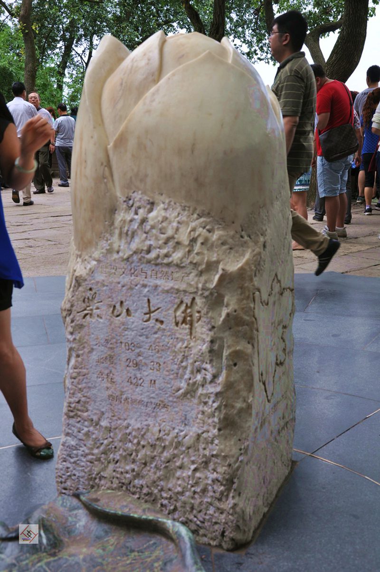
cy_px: 286
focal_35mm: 45
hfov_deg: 29.8
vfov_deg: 43.6
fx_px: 714
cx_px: 190
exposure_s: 1/125
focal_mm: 30
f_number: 5.6
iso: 200
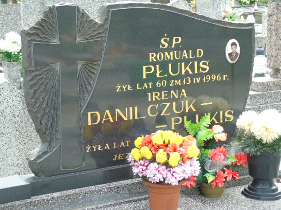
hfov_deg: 23.8
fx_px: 666
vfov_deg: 18.0
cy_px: 105
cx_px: 140
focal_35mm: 82
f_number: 4.1
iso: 80
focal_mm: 15
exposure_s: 1/80
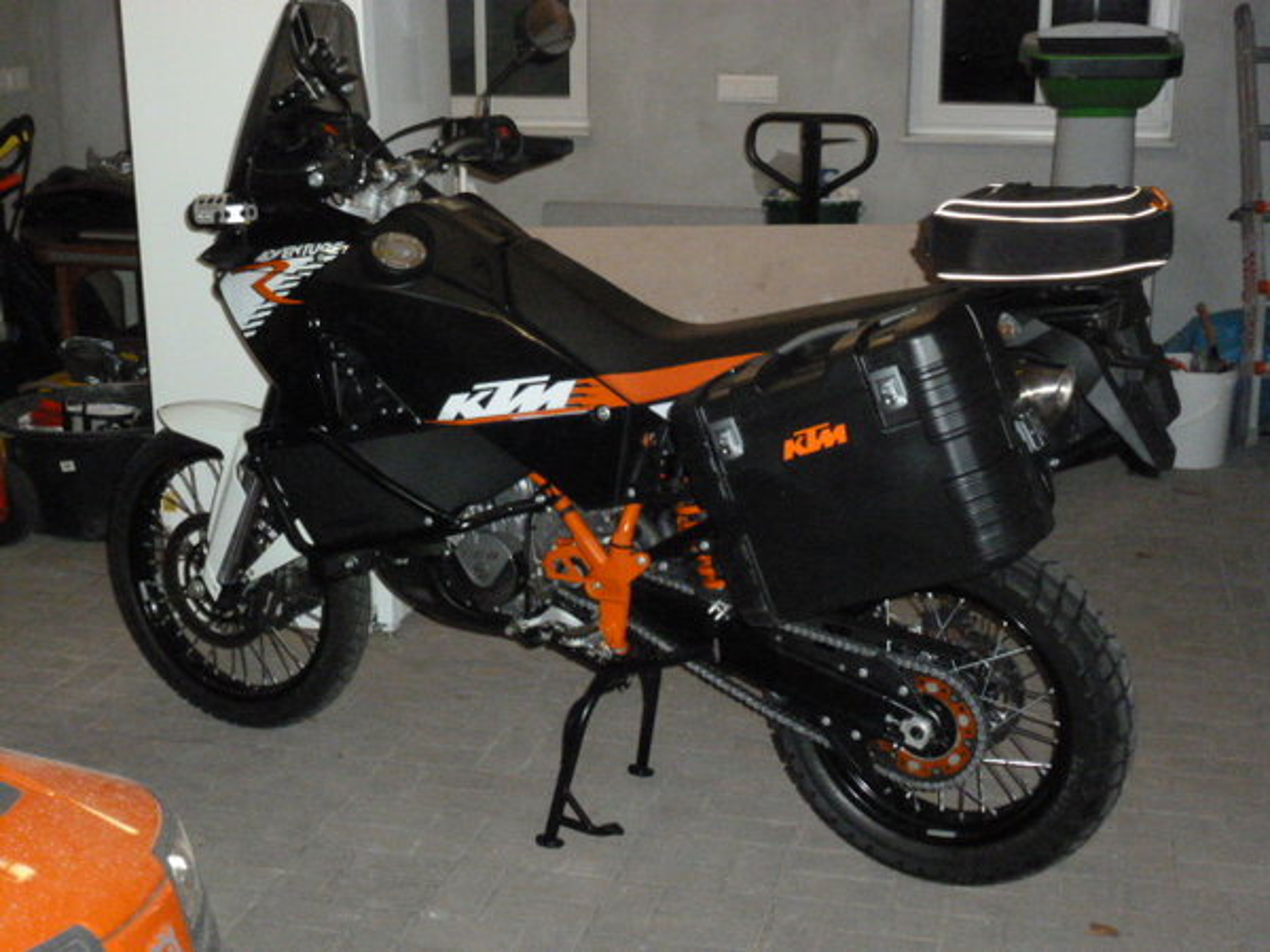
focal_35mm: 49
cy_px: 476
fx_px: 1798
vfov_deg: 29.7
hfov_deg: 38.9
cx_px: 635
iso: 1000
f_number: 4.1
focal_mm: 8.7
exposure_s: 1/60
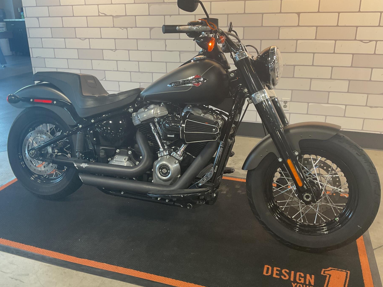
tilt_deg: -20.2
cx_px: 186
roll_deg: +1.6
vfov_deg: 44.1
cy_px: 138
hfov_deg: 56.8
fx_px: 354
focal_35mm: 32
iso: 64
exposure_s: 1/50
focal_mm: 3
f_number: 1.8
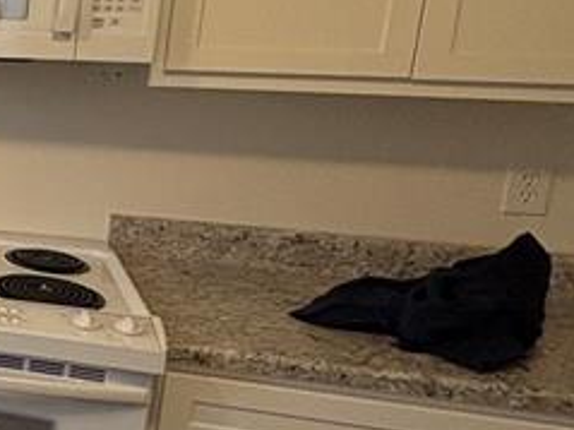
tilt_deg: -11.7
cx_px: -492
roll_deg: +0.2
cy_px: 144
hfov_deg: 20.7
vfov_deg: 24.3
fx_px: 994
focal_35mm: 60
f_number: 2.2
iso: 160
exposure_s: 1/120
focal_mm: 2.22
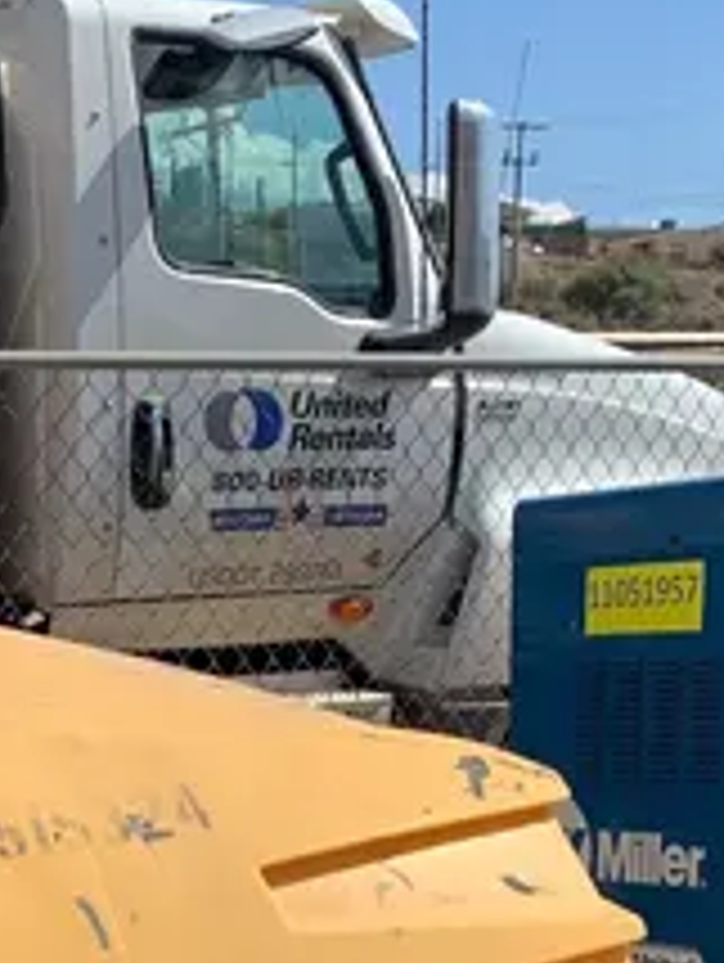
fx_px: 2477
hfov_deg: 16.4
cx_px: 67
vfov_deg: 20.0
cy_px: 1280
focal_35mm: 89
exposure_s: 1/2421
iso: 25
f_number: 1.8
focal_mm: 4.25
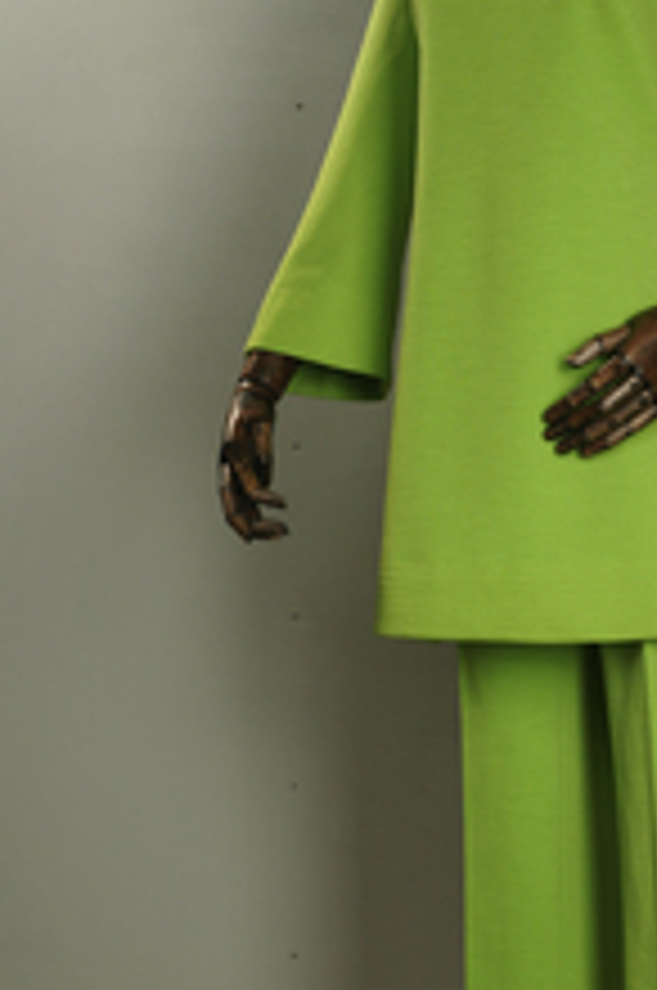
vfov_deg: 23.9
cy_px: 515
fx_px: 2334
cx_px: 556
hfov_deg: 15.9
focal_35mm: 85
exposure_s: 1/13
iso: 200
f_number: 9
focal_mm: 32
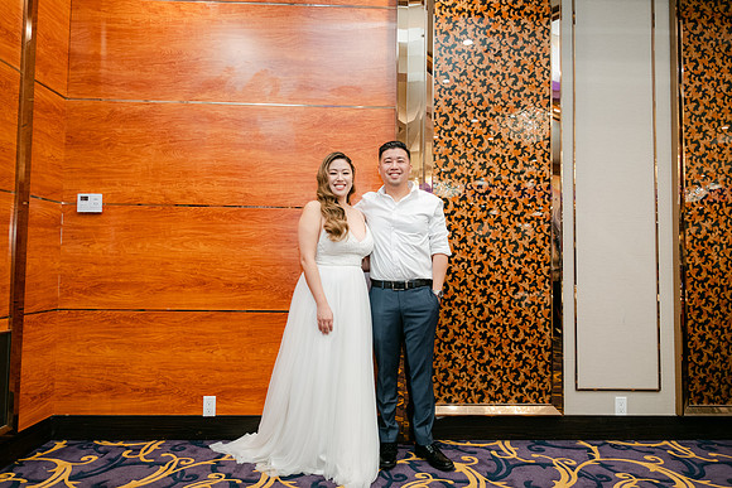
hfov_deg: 73.1
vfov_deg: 52.6
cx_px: 366
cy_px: 244
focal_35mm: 24
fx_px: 494
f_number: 2.8
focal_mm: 16
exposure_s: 1/125
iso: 800
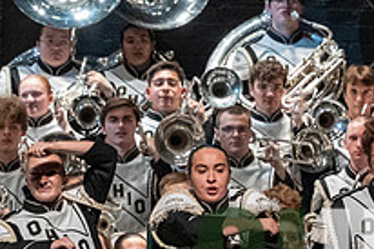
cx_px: 334
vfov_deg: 2.2
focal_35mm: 633
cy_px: 293
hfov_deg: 3.3
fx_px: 6571
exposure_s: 1/500
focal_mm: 150
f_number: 4
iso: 4000
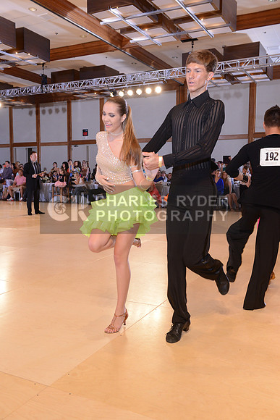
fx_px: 396
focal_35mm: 34
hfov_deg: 38.9
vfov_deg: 55.8
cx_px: 140
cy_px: 210
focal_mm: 34
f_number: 7.1
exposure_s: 1/250
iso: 1250
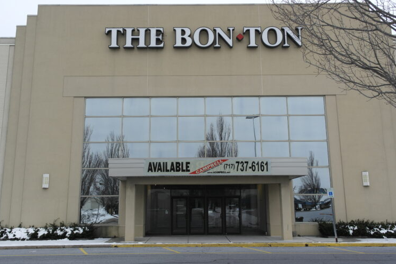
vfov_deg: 42.3
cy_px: 131
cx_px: 194
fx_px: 341
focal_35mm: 31
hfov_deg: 60.3
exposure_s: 1/250
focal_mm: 20
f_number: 5.6
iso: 100
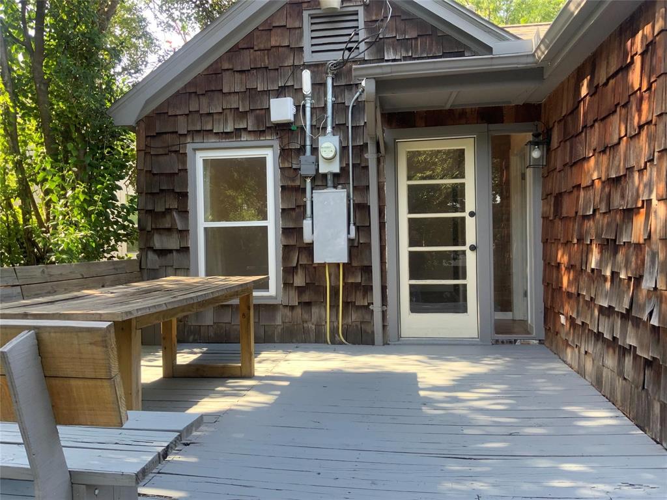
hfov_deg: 61.7
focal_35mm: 29
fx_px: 559
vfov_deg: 48.2
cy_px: 250
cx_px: 334
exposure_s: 1/122
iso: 32
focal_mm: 3
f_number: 1.8
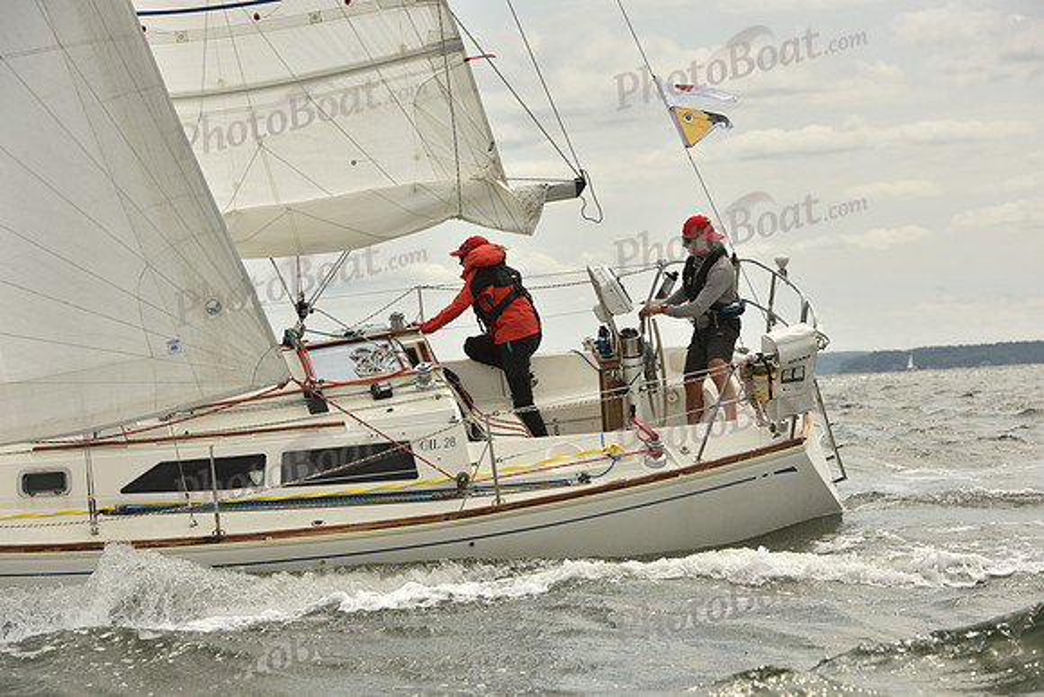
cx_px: 522
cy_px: 348
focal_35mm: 155
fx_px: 4496
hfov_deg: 13.2
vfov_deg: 8.9
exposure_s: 1/800
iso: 250
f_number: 10
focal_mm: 155
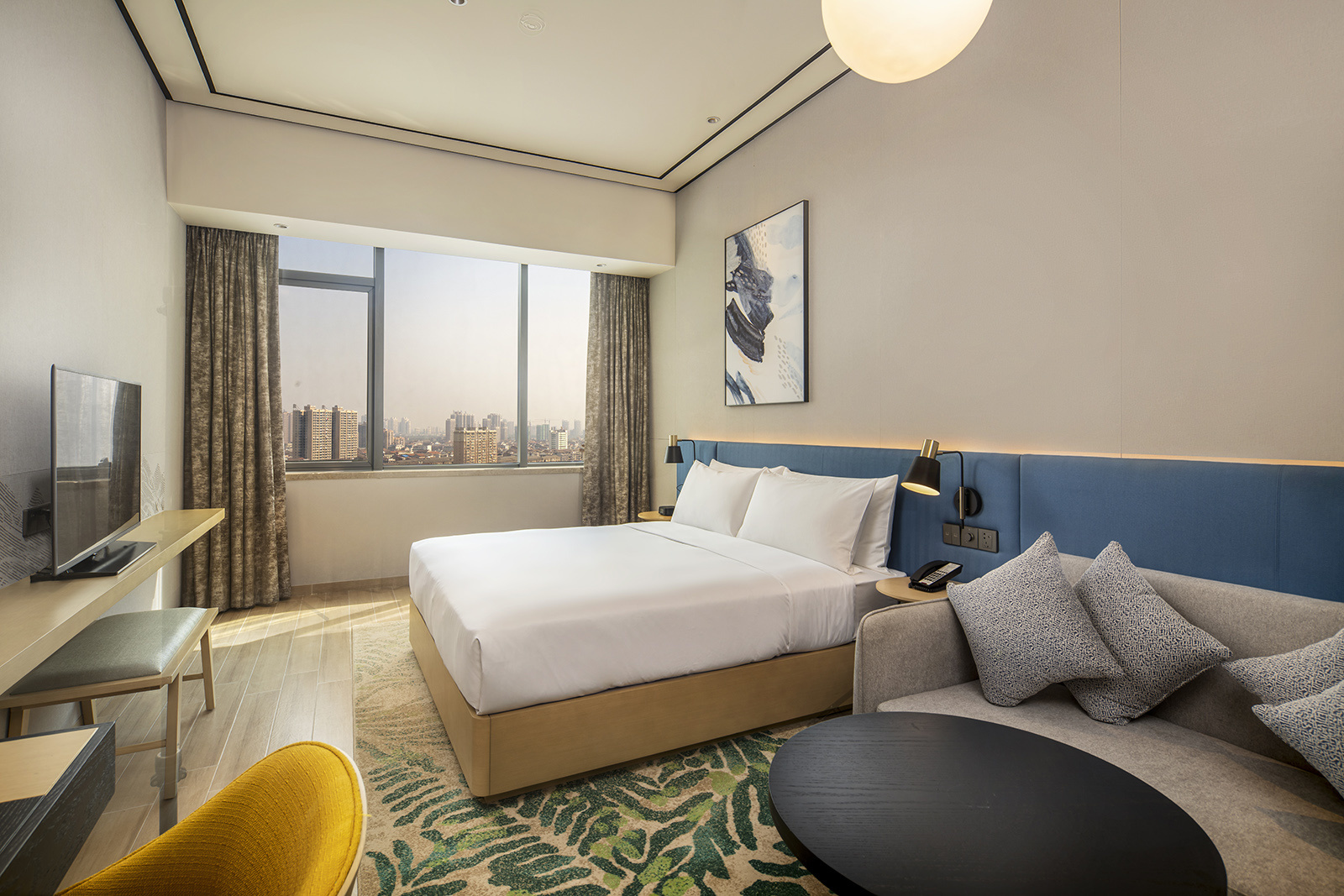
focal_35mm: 17
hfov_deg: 93.3
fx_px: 635
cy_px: 448
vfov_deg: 70.5
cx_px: 672
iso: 100
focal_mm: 17
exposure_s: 1/8
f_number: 10
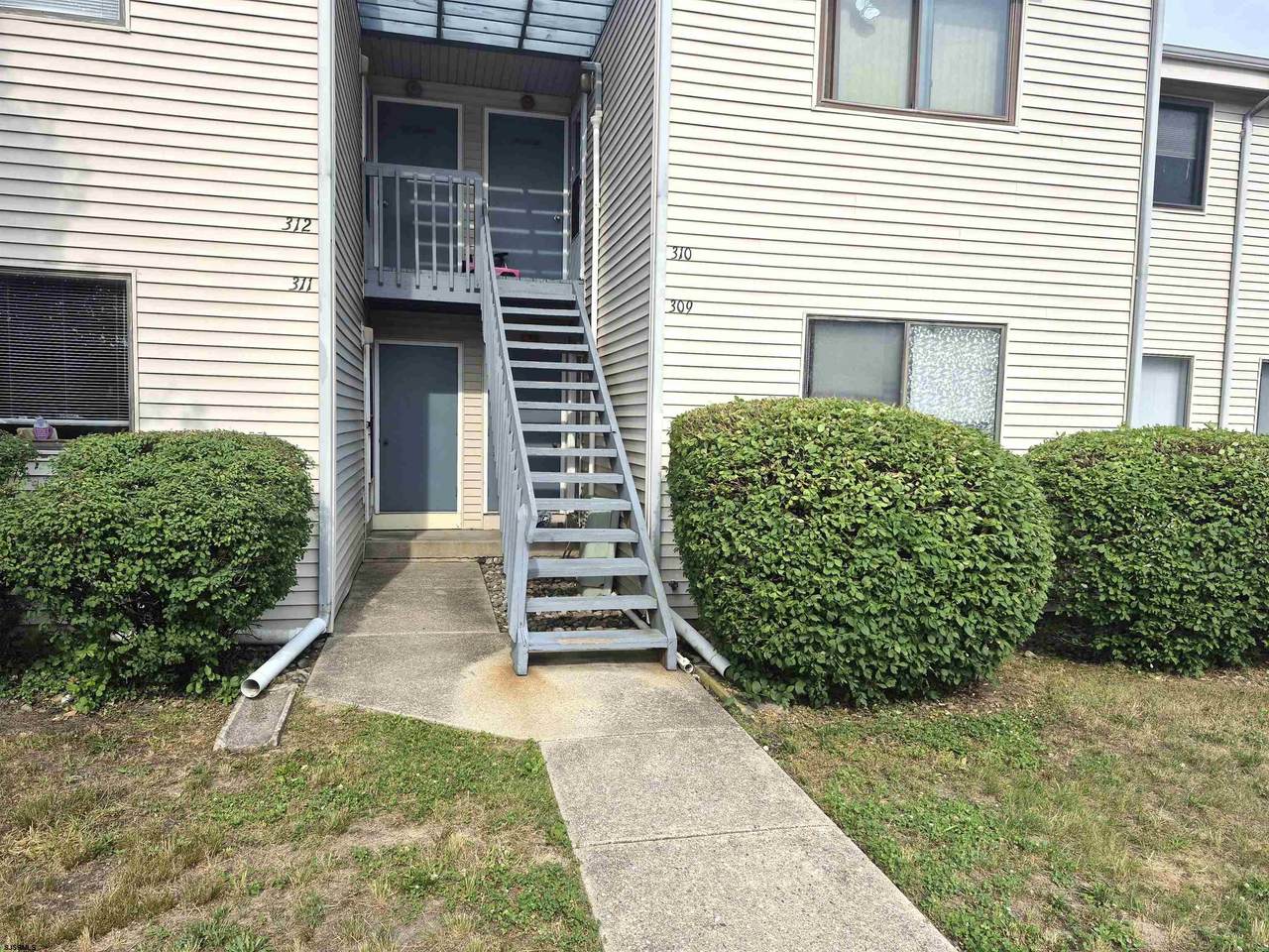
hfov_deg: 73.9
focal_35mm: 23
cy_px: 476
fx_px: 843
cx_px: 634
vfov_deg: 58.9
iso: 25
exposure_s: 1/1660
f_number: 1.8
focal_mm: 5.4
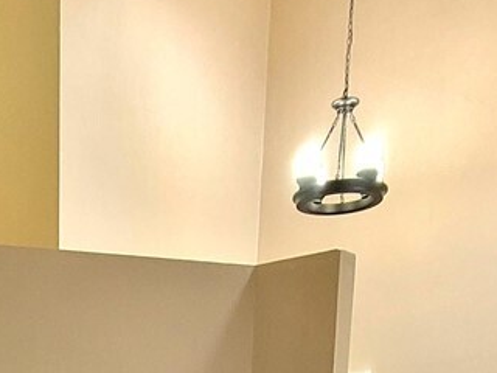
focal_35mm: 65
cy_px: 710
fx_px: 933
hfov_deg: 28.3
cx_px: 17
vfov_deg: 17.4
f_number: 2.2
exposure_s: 1/60
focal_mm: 1.74
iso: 160
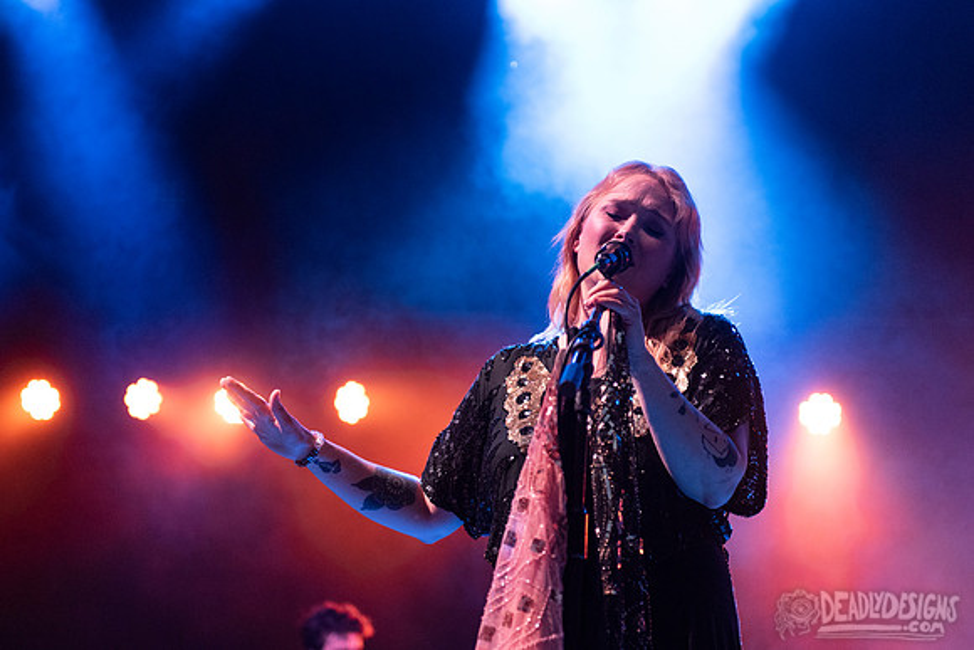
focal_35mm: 78
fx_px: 2100
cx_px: 490
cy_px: 307
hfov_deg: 26.1
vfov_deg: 17.6
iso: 2500
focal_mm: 70
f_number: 3.2
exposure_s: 1/320
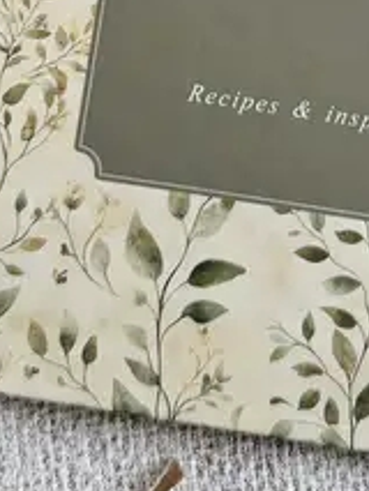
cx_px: 311
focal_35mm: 99
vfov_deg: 18.4
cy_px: -161
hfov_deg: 14.8
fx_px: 1406
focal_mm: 6.8
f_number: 1.8
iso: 125
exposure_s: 1/121
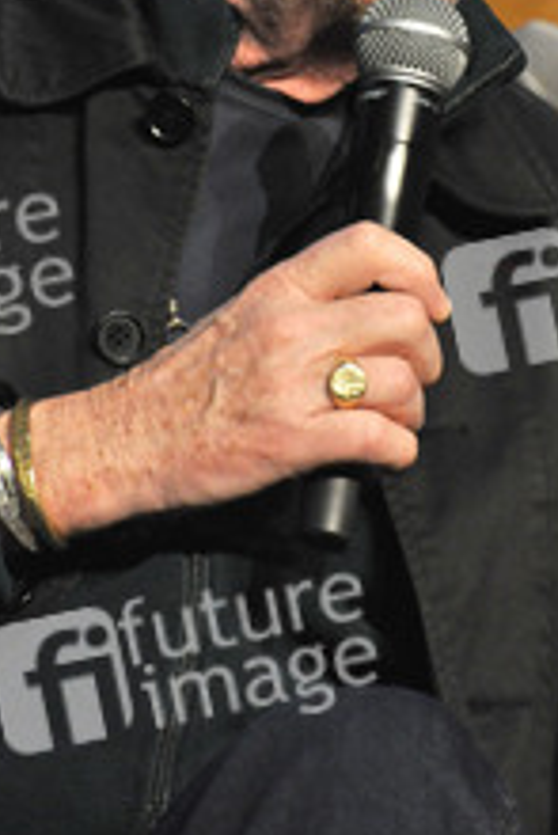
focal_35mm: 819
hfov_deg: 1.7
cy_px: 95
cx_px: 294
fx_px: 19010
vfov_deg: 2.5
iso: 2000
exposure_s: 1/125
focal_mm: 300
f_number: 5.6
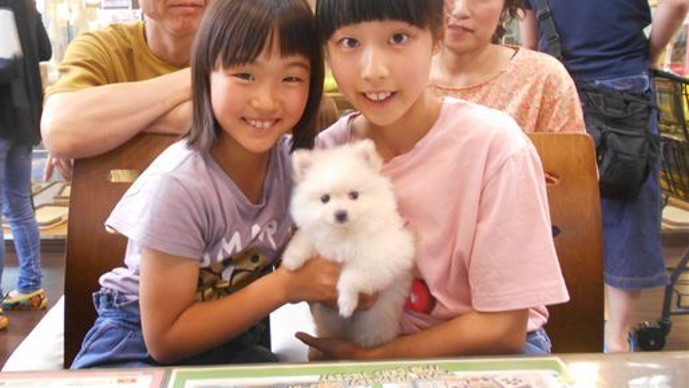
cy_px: 150
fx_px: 603
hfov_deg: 59.2
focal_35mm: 33
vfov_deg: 35.5
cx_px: 293
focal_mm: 4.6
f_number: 3.2
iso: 400
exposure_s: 1/20
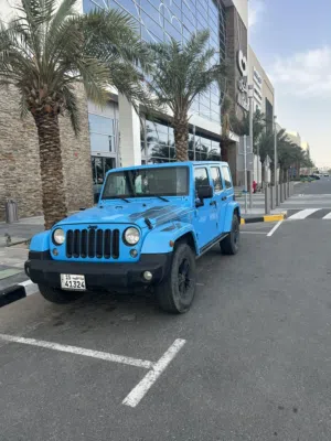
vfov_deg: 67.3
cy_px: 220
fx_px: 331
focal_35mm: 26
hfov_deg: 53.1
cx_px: 166
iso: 50
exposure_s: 1/753
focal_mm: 5.7
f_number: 1.5
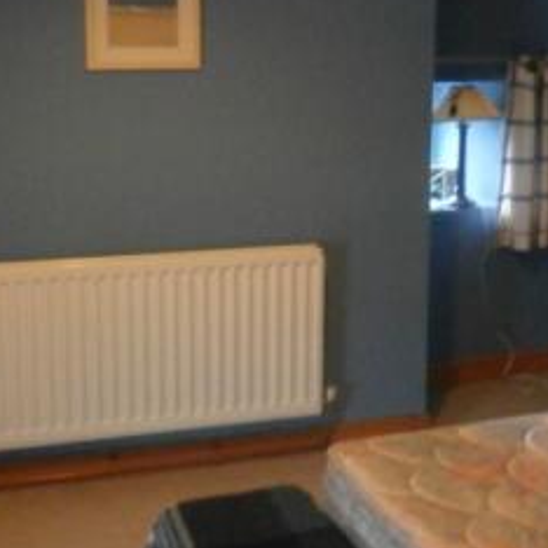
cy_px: 179
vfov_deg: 30.8
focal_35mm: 55
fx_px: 985
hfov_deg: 31.1
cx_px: 280
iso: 800
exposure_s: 1/13
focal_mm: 4.5
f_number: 3
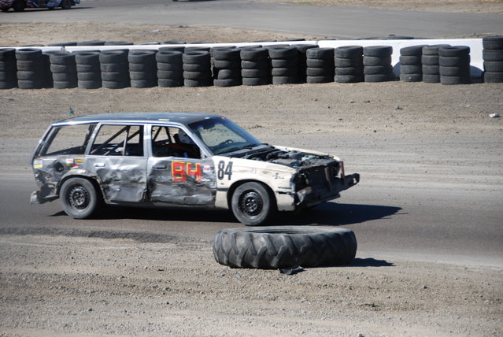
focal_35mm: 142
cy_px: 168
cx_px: 252
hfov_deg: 14.4
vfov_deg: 9.7
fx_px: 1994
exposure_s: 1/500
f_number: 5.6
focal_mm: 95
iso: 125
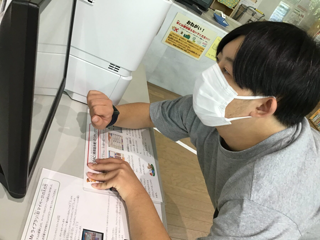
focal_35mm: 31
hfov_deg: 58.4
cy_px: 120
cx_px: 160
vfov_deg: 45.4
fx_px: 287
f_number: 2.4
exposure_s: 1/30
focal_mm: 3.3
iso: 50
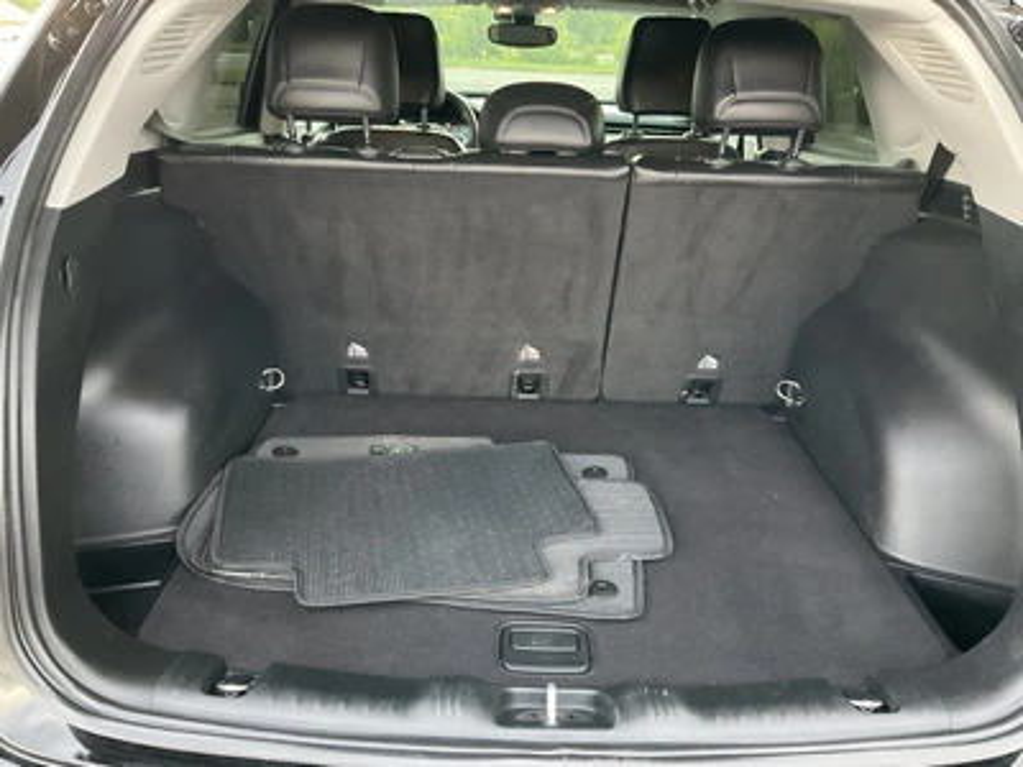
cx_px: 512
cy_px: 384
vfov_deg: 48.2
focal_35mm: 29
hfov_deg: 61.7
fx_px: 857
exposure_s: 1/51
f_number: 1.8
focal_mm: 3
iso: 320
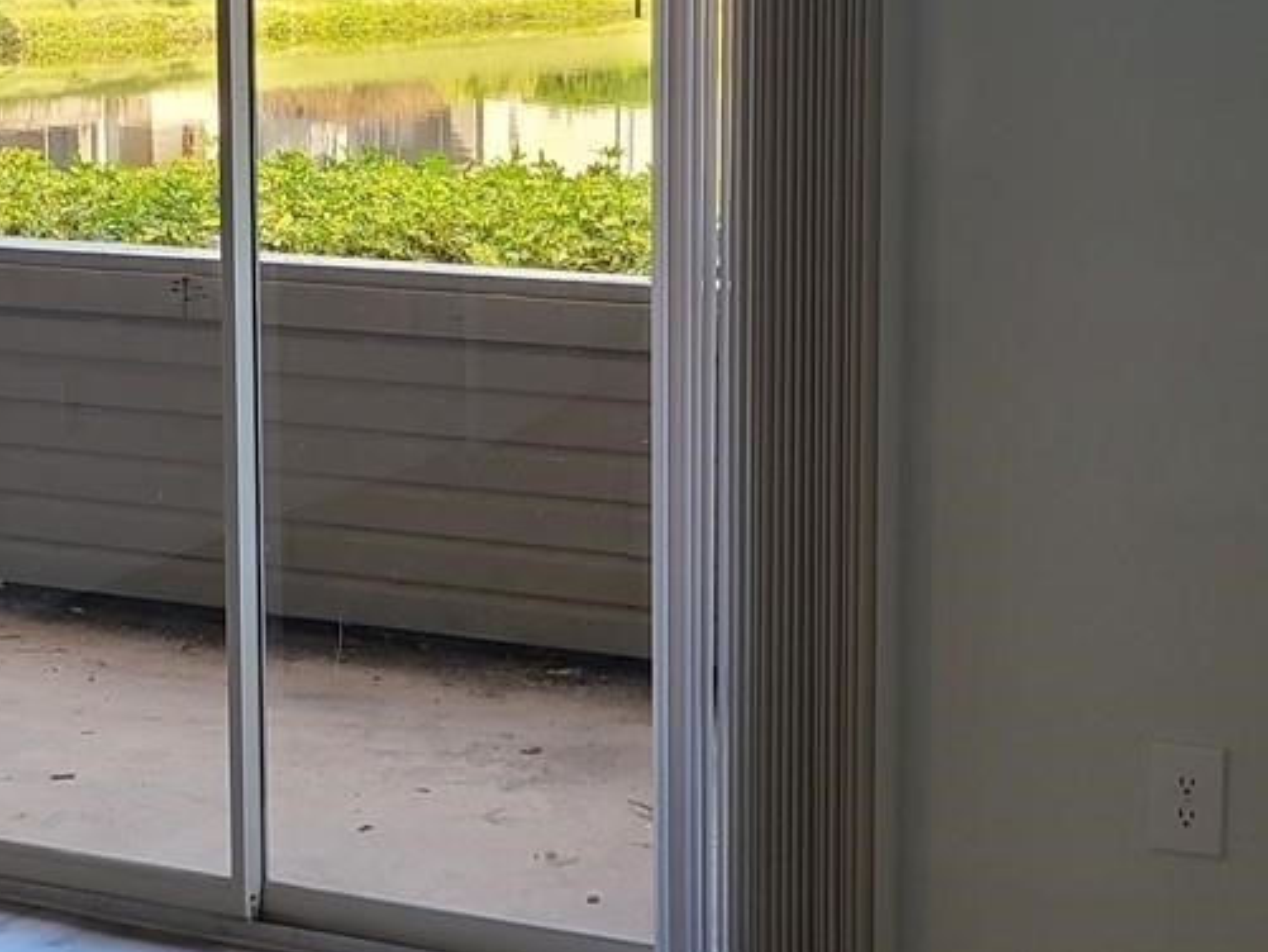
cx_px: 324
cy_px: 382
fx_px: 3041
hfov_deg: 23.3
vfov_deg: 17.8
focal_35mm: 83
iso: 40
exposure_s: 1/181
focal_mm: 5.4
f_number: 1.8
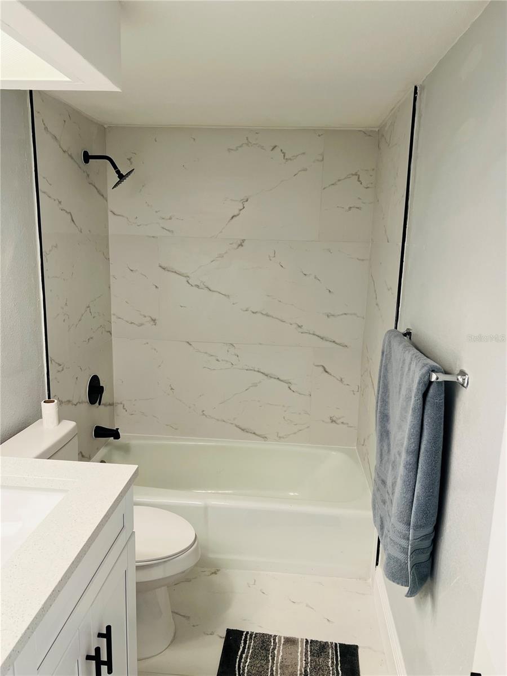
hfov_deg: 53.1
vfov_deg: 67.3
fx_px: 508
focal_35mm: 26
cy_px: 338
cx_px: 254
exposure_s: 1/60
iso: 80
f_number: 1.5
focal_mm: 5.7
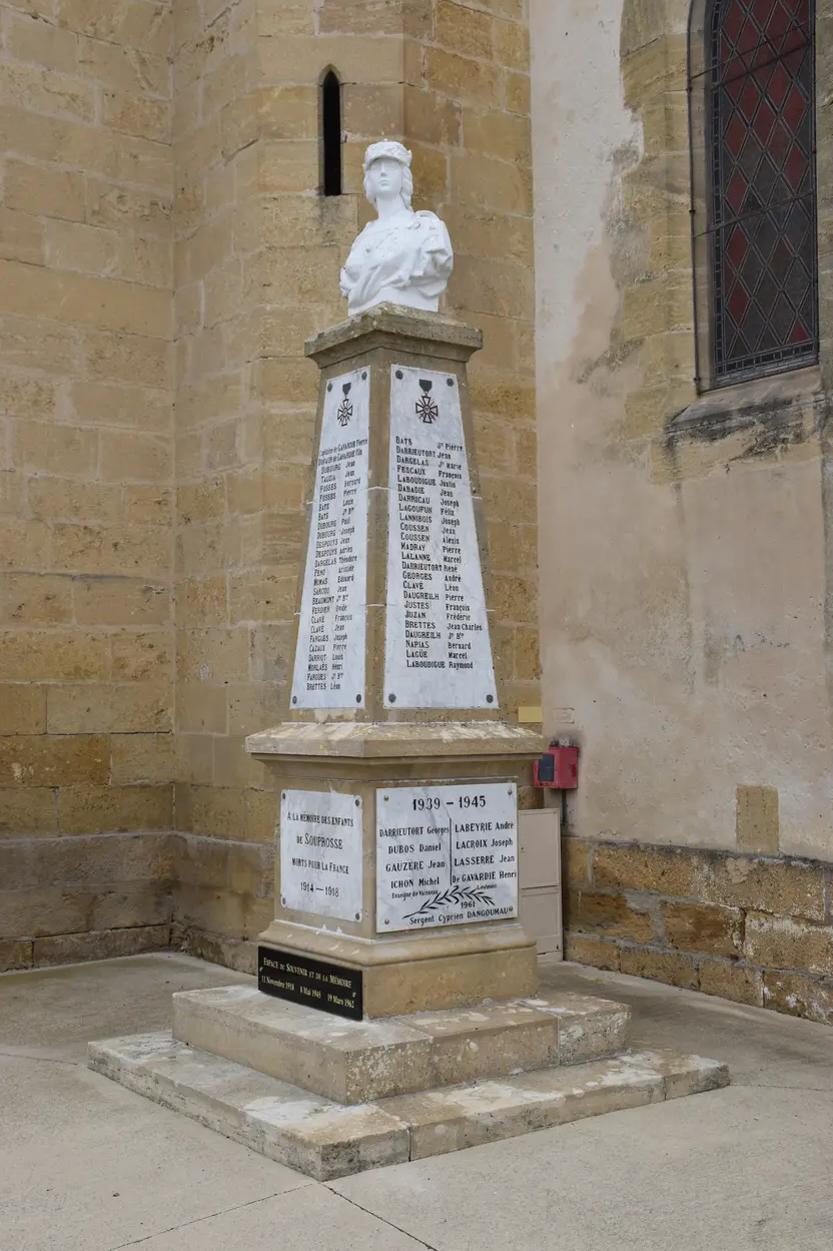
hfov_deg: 32.2
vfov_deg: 46.9
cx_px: 415
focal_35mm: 42
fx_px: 1442
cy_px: 619
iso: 400
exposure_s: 1/250
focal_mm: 27
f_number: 8
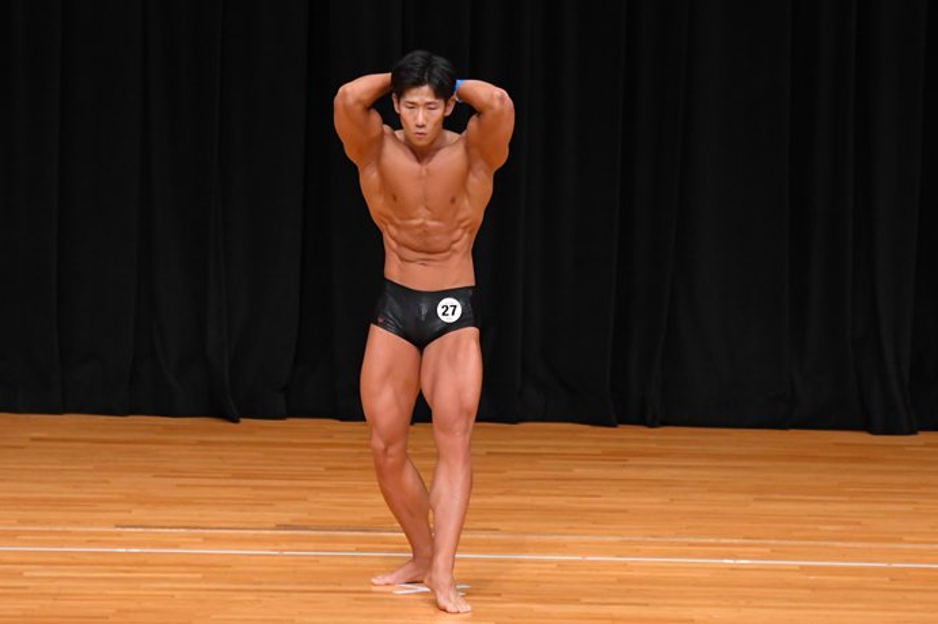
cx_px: 476
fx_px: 7005
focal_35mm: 269
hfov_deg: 7.7
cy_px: 330
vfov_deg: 5.1
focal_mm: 160
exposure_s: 1/400
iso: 3200
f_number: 5.6
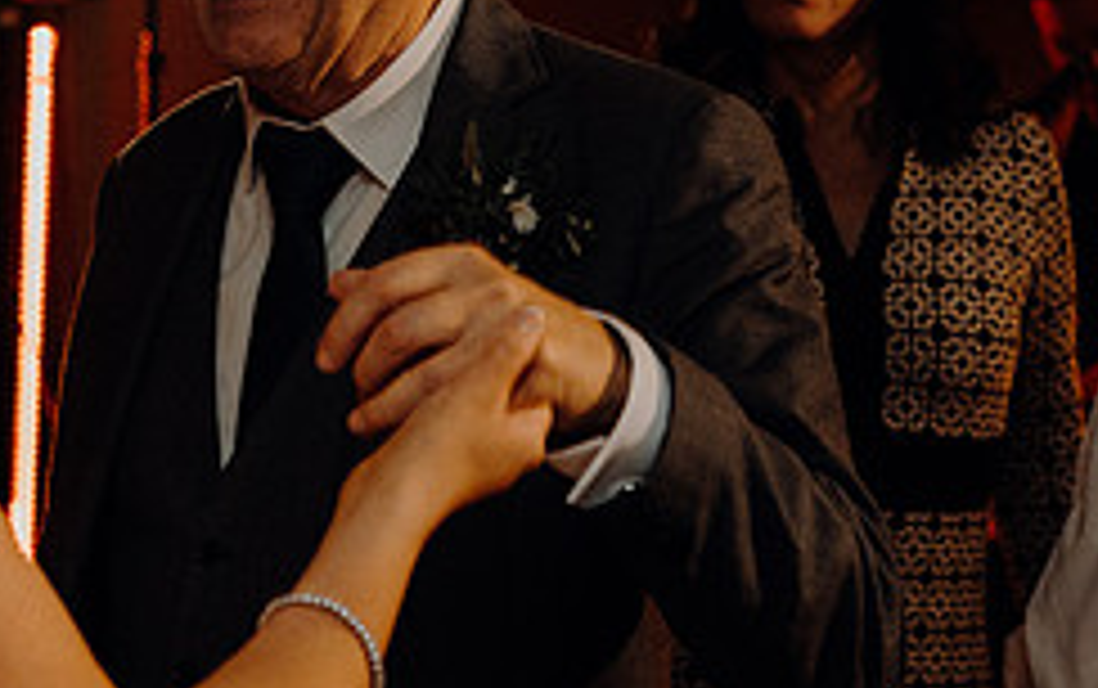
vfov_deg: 12.6
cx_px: 104
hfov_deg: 19.6
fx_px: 3115
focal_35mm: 104
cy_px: 416
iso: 2500
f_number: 3.5
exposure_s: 1/160
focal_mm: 43
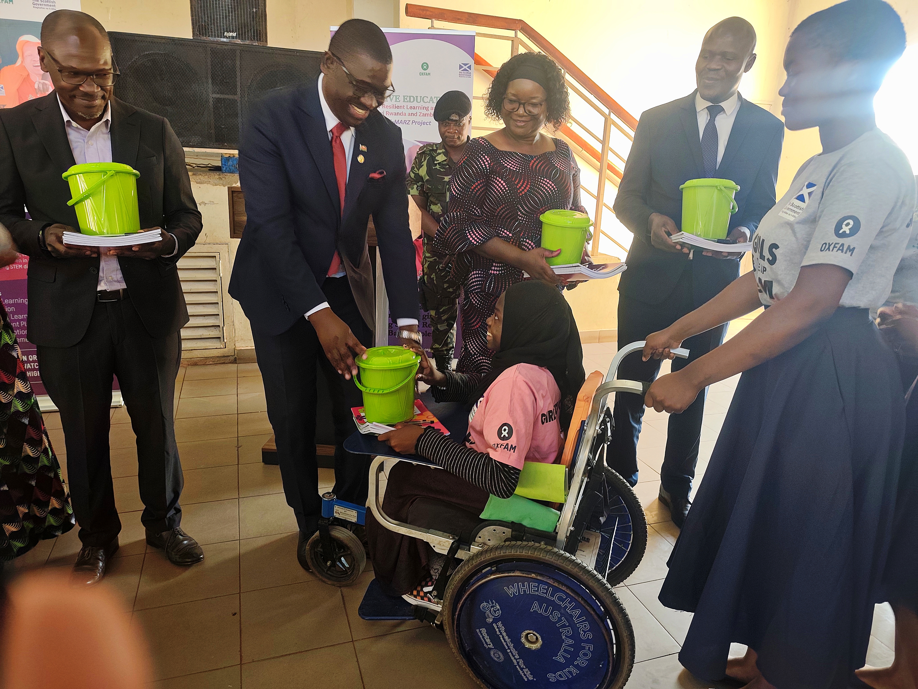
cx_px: 459
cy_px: 344
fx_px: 610
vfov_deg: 58.9
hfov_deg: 73.9
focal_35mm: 23
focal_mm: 6.19
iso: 250
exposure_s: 1/33.6
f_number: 1.65
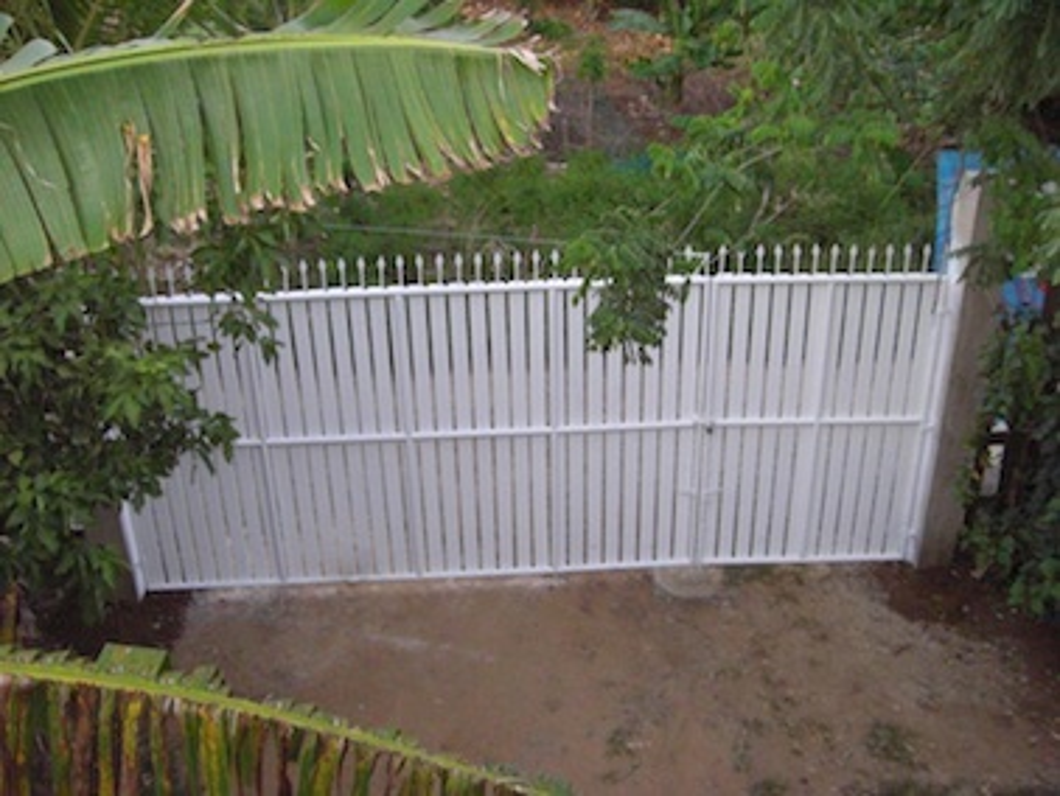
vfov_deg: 37.8
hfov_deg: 48.9
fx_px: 1164
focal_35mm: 38
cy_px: 398
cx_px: 530
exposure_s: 1/20
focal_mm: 6.2
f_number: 2.7
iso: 800
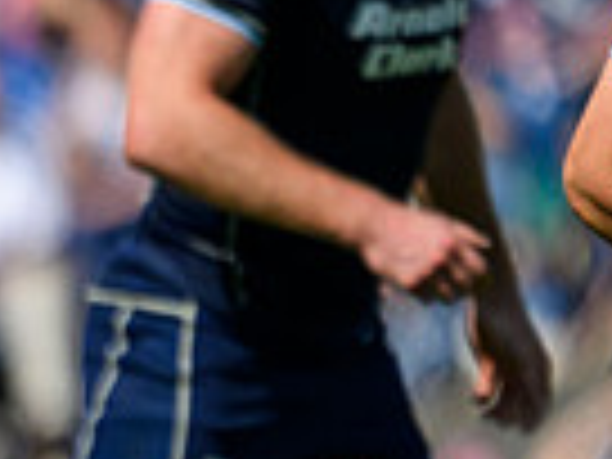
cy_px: 627
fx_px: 53340
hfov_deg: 0.7
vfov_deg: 0.5
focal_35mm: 3017
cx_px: -1060
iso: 250
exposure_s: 1/2500
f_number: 4
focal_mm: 560
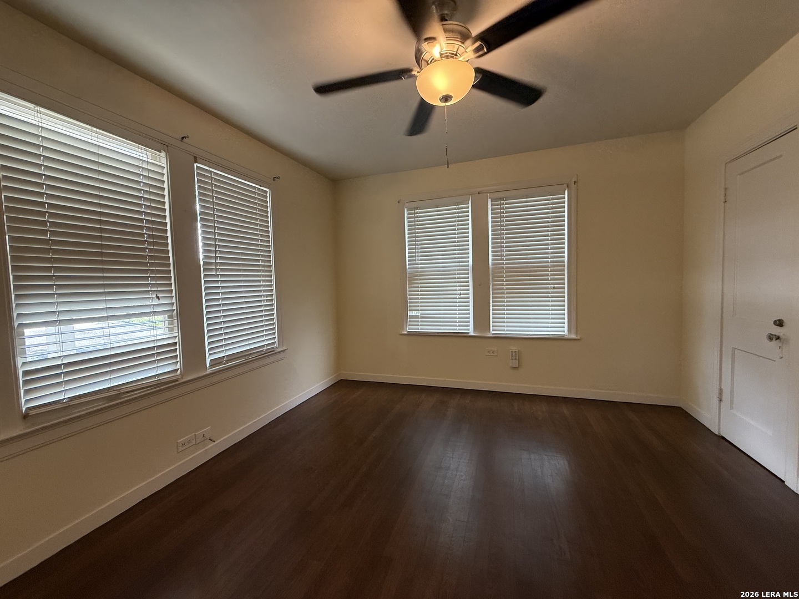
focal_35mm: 14
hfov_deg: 102.1
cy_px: 300
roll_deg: +1.5
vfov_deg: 85.7
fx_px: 323
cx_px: 400
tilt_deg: -3.2
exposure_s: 1/120
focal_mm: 2.22
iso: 320
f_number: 2.2
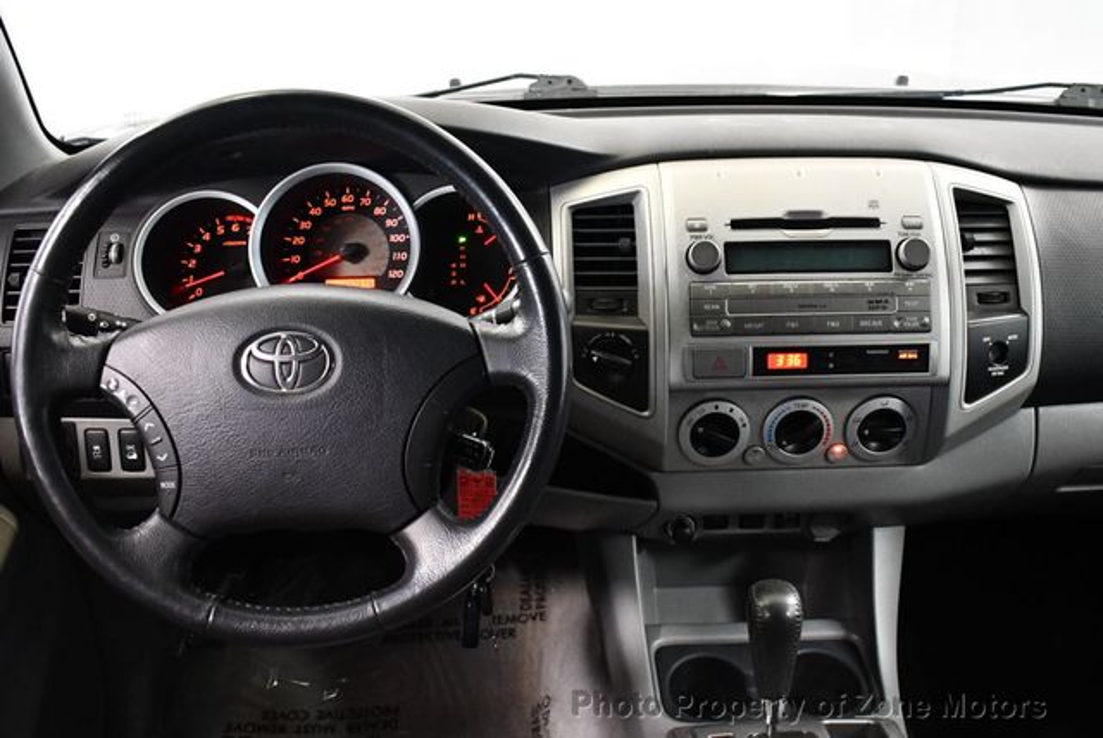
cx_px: 552
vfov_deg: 36.9
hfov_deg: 53.1
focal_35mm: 36
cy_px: 369
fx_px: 1104
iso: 3200
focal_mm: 18
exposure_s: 1/60
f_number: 3.5
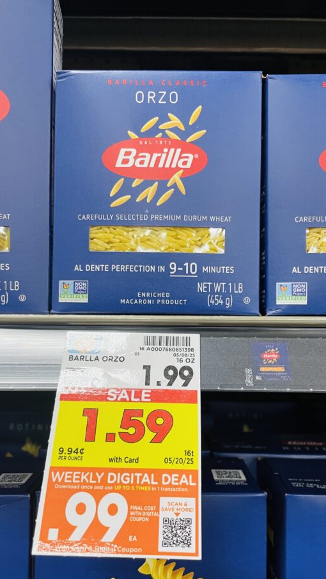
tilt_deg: +0.1
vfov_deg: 60.8
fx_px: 491
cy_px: 323
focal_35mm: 32
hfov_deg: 36.7
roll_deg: +0.3
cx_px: 167
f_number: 1.6
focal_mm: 4.2
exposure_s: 1/60
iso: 100
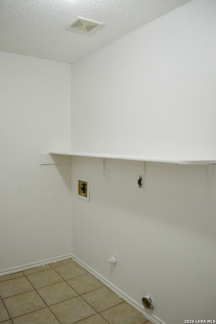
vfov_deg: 67.4
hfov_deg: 47.8
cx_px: 108
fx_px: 243
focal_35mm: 27
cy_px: 162
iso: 400
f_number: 3.5
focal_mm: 18
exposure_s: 1/50
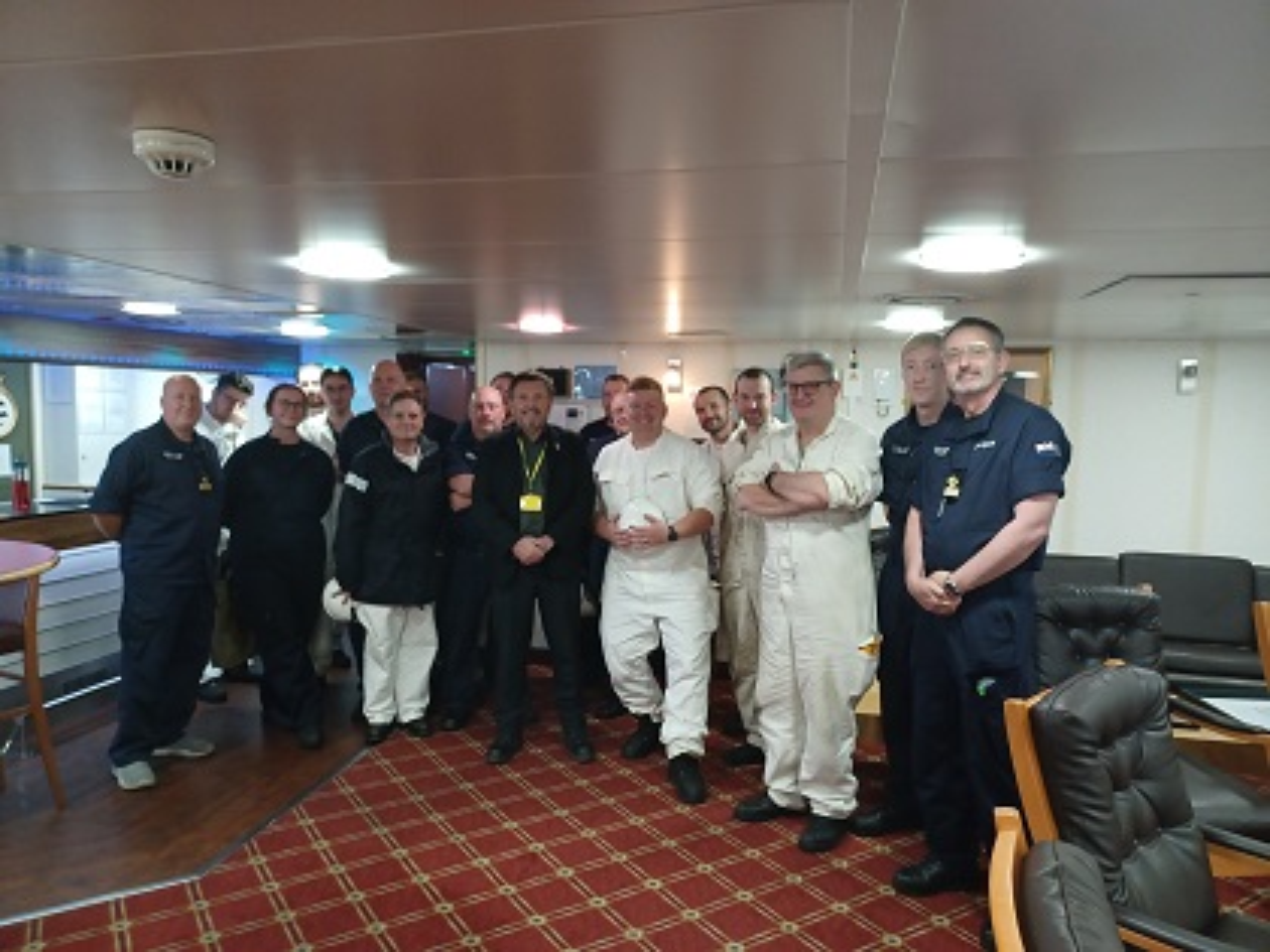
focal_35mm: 25
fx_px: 917
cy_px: 476
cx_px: 635
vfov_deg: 54.9
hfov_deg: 69.4
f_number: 1.8
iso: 400
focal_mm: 4.6
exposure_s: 1/25
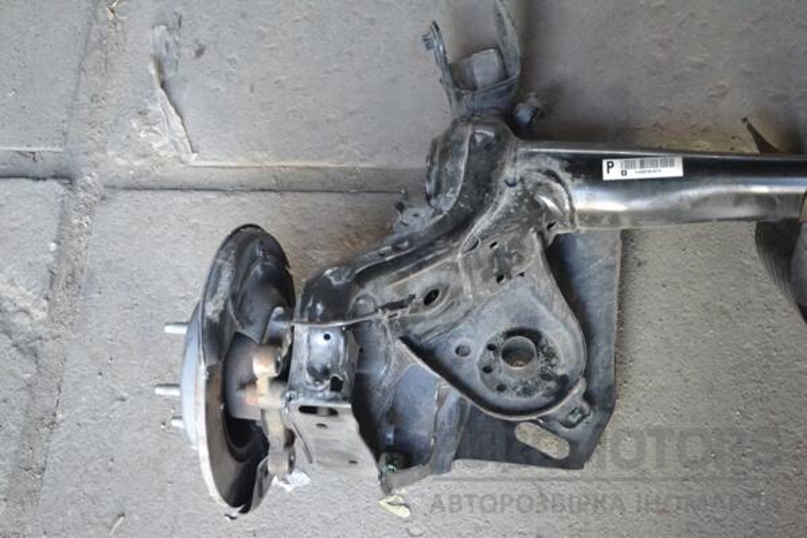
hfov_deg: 33.4
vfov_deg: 22.6
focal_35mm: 60
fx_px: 1345
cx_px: 404
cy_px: 269
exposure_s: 1/80
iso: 3200
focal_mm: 40
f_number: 5.3
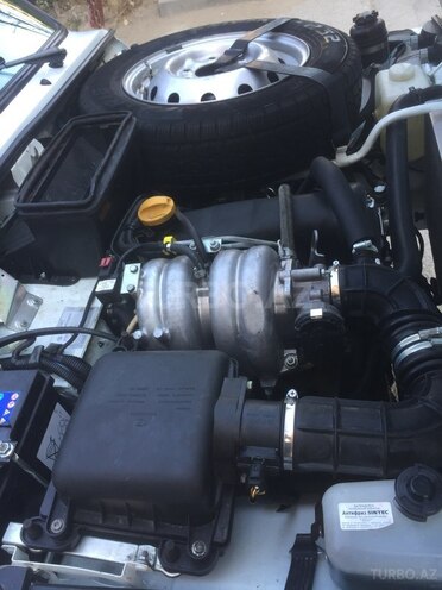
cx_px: 221
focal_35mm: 29
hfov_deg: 48.2
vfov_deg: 61.7
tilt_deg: -46.3
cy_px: 295
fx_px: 494
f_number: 2.2
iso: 40
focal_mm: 4.15
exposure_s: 1/100
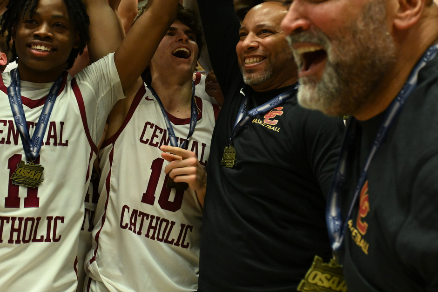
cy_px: 79
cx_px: 230
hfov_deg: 38.9
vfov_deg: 26.2
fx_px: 620
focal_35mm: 51
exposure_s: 1/320
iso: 3200
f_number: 4
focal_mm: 24
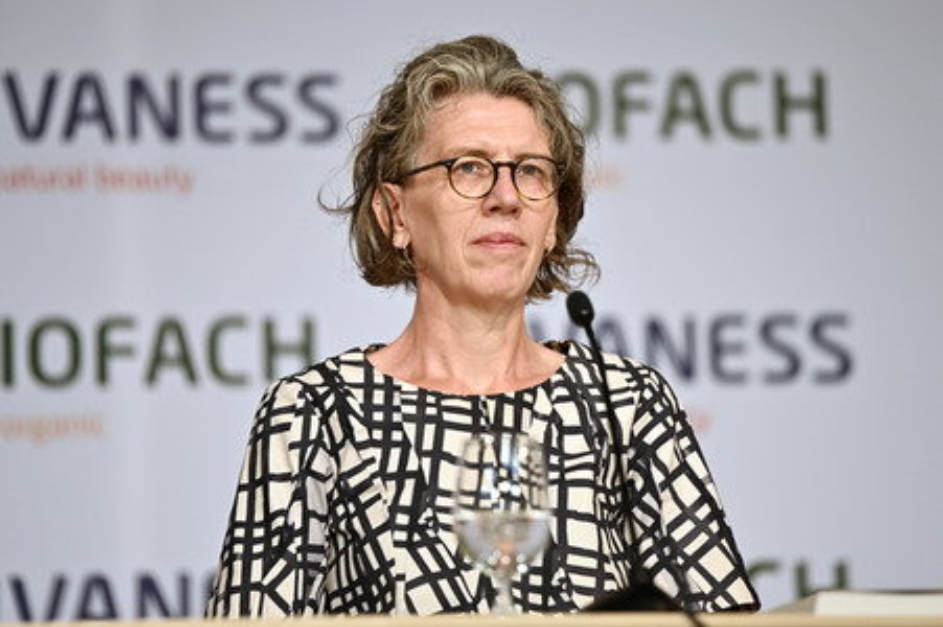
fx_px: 5235
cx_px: 472
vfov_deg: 6.9
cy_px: 314
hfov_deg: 10.3
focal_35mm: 200
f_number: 2.8
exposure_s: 1/400
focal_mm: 200
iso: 1000
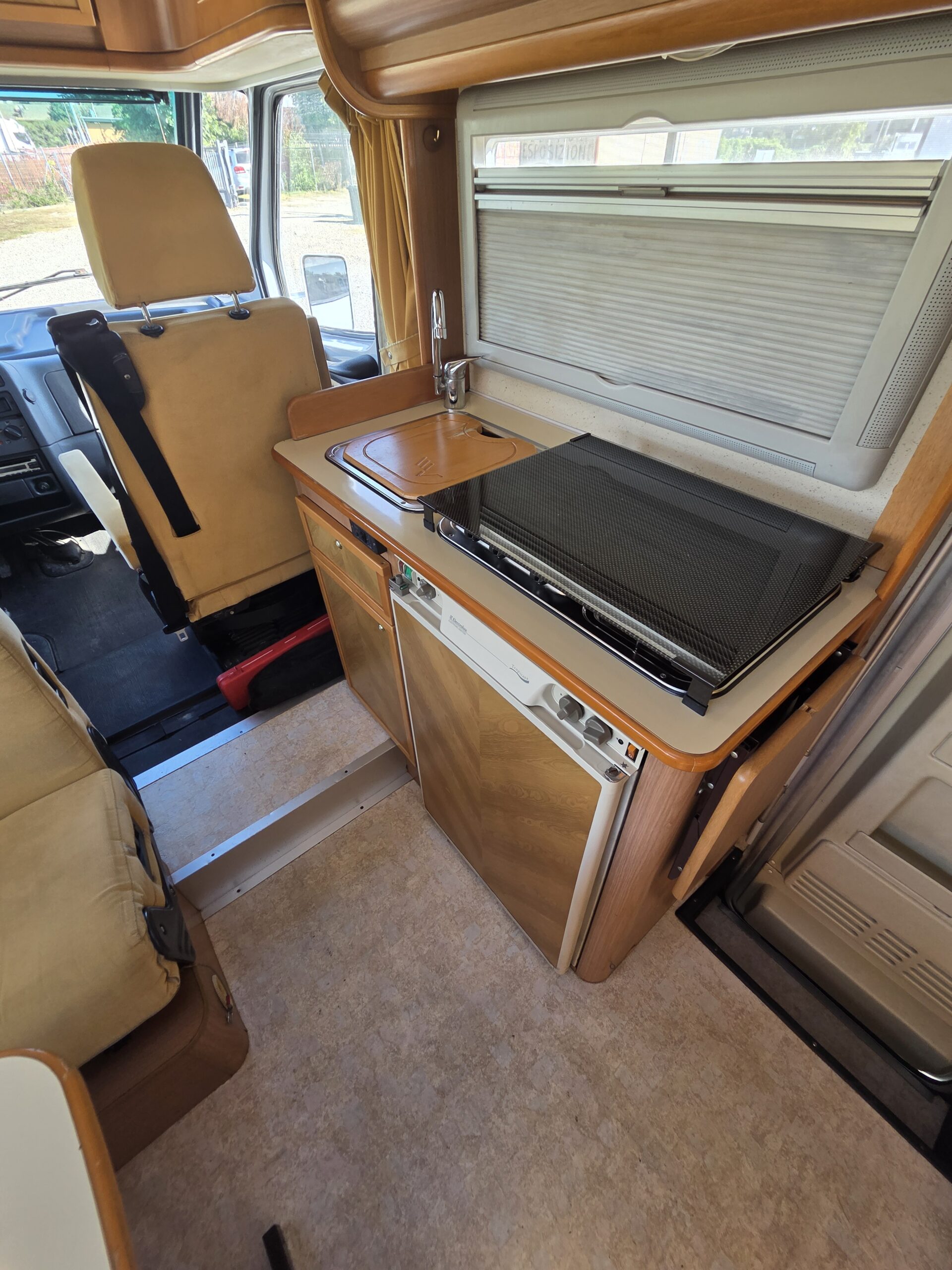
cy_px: 635
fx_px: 477
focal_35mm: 13
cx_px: 476
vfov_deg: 106.2
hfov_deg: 89.9
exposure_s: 1/100
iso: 64
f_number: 2.2
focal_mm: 2.2
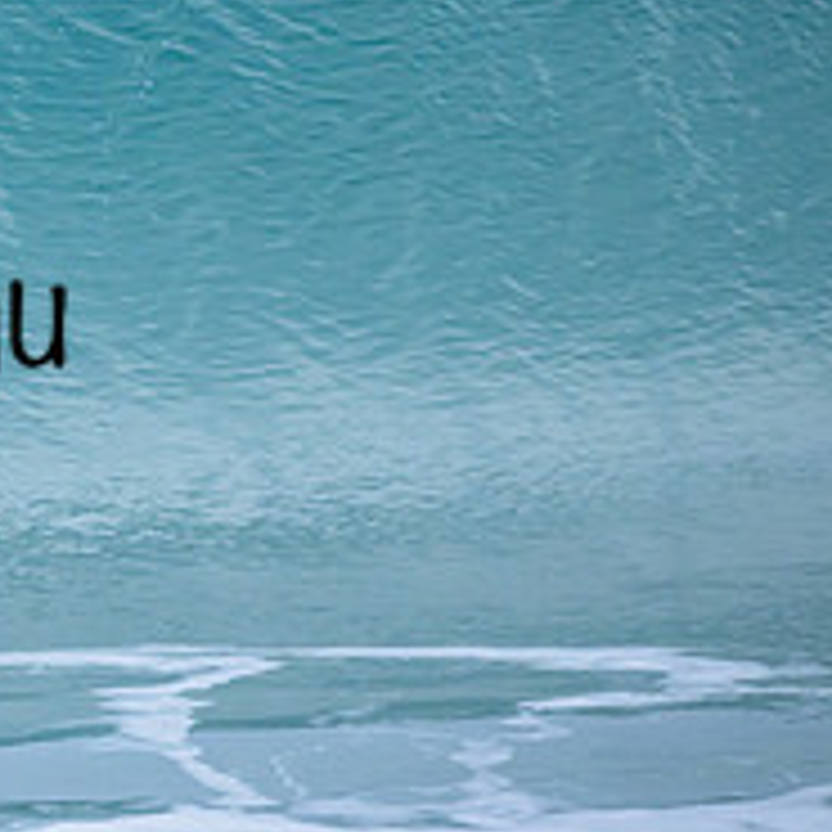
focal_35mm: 2438
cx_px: -473
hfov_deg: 0.7
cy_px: 141
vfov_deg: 0.7
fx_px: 66296
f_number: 6.3
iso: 2200
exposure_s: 1/2000
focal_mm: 800
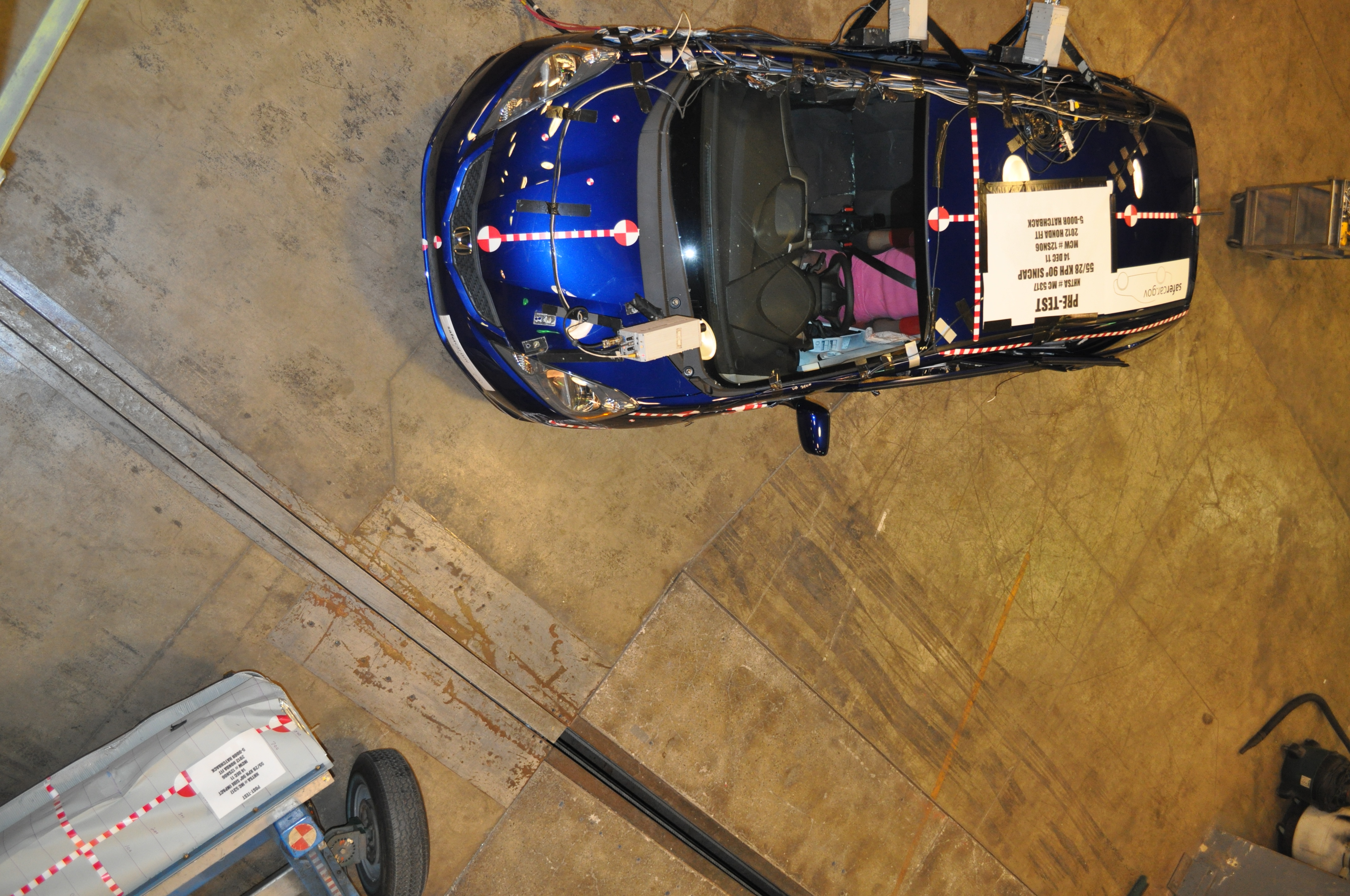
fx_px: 1124
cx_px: 675
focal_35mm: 30
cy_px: 448
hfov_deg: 62.0
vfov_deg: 43.5
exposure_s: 1/100
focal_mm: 20
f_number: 3.8
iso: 800
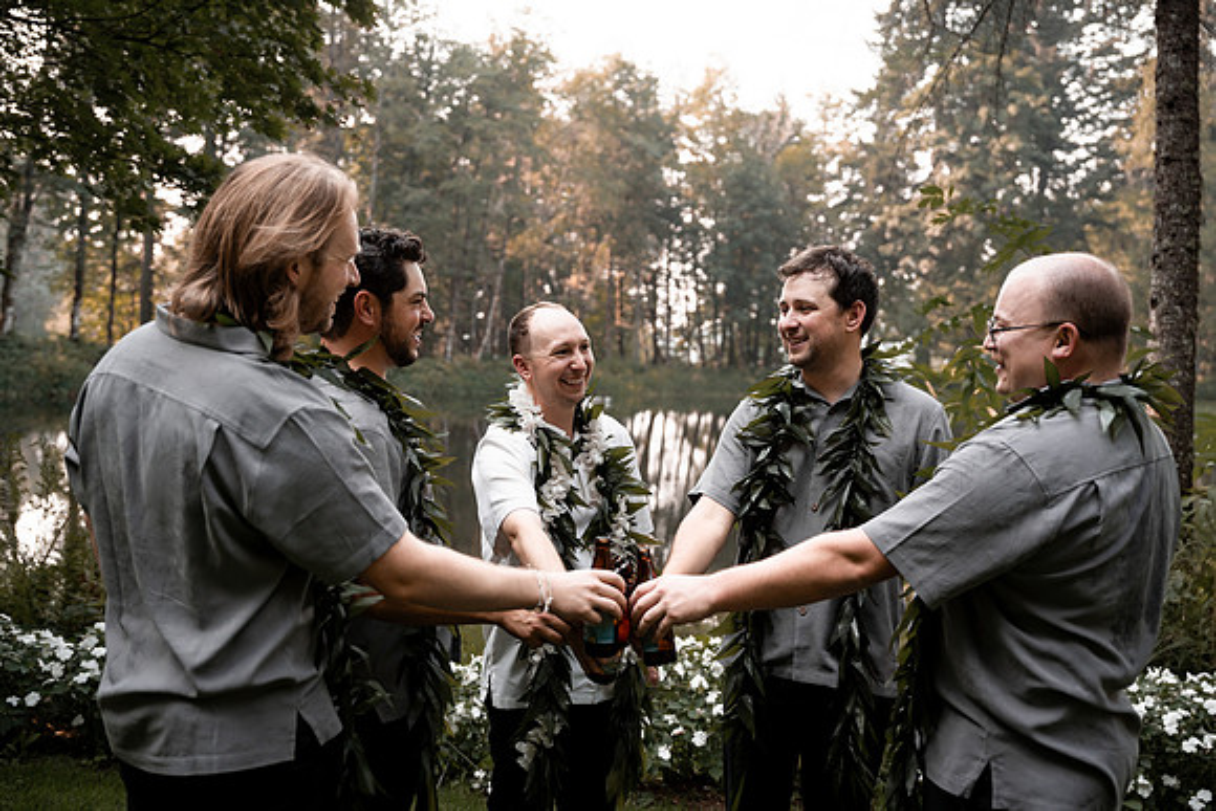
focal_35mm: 37
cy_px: 406
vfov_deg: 36.0
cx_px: 608
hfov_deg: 51.9
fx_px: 1250
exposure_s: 1/640
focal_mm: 37
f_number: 2.8
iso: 250
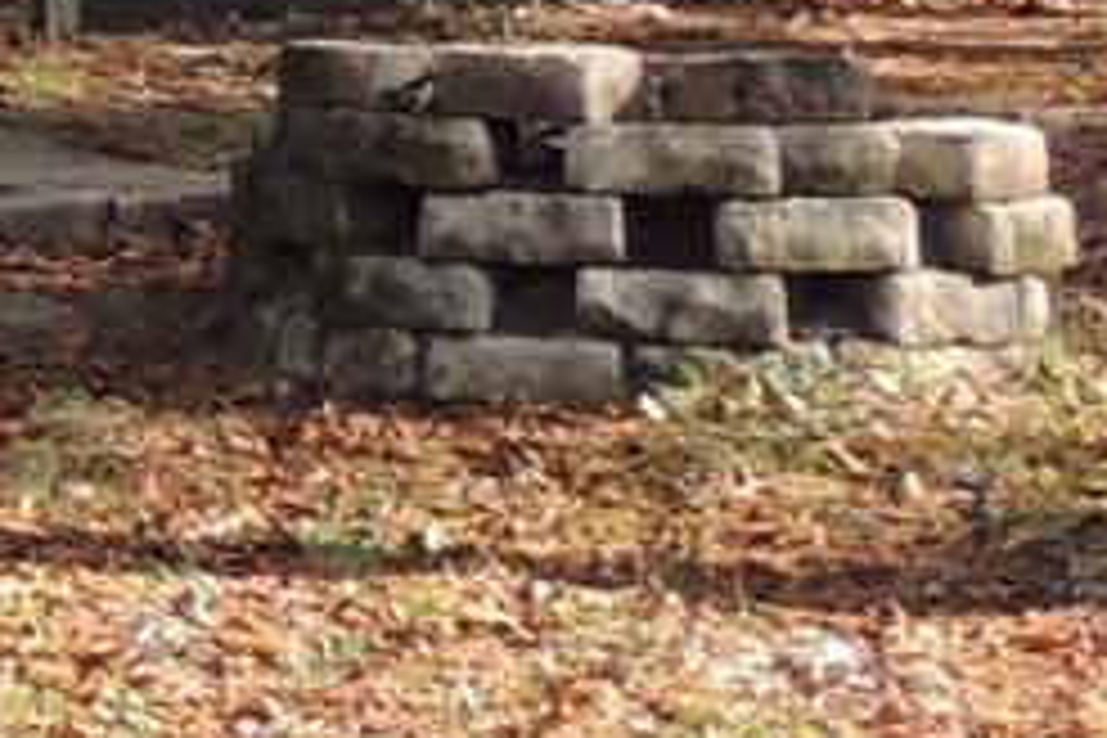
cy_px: -644
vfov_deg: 6.6
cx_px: -2052
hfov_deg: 8.6
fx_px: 6242
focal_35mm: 203
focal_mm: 5.3
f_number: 3.1
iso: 100
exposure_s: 1/400
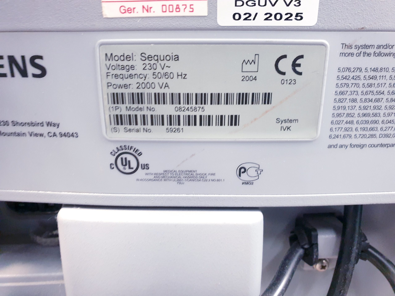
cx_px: 198
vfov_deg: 53.1
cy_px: 148
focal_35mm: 26
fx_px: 297
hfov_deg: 67.3
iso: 320
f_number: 2.4
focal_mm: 4.3
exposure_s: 1/20
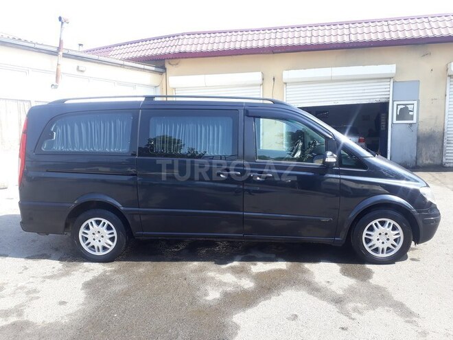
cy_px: 170
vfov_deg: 51.4
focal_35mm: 27
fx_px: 353
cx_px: 226
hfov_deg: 65.3
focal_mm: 3.6
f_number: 1.9
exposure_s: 1/371
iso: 40
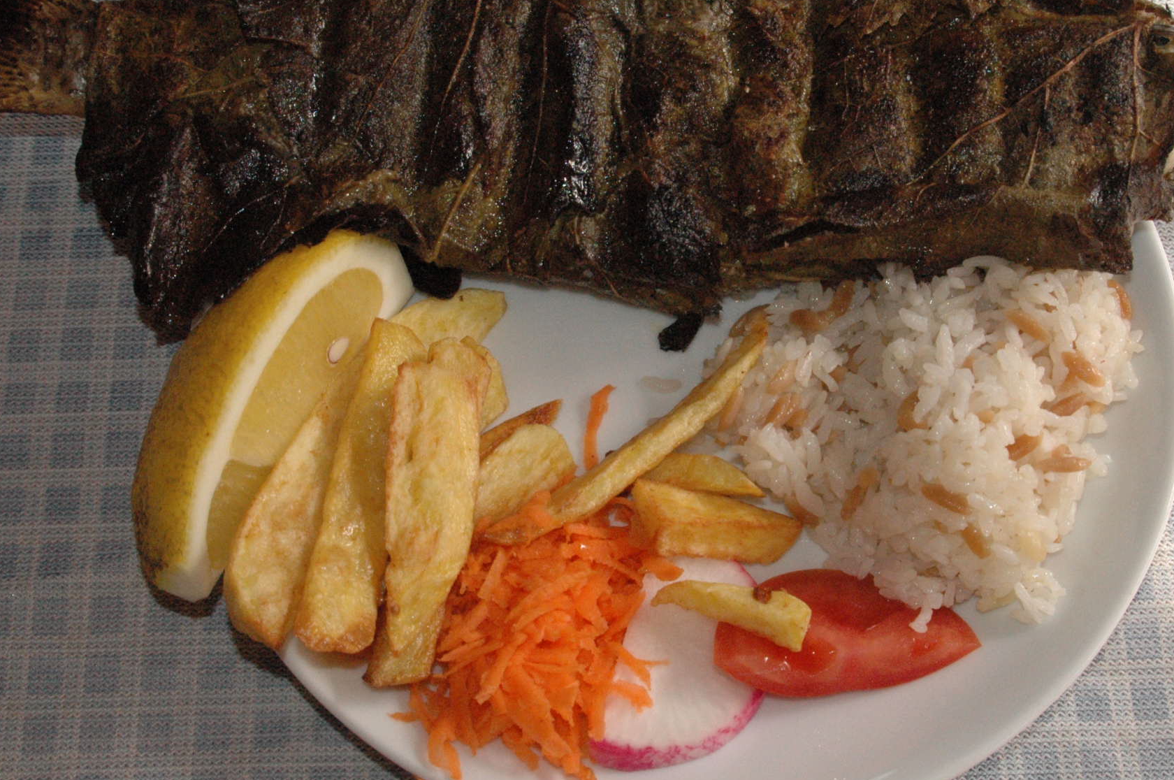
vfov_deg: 20.0
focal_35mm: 68
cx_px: 639
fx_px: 2215
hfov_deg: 29.7
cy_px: 342
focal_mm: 34
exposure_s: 1/500
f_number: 9.5
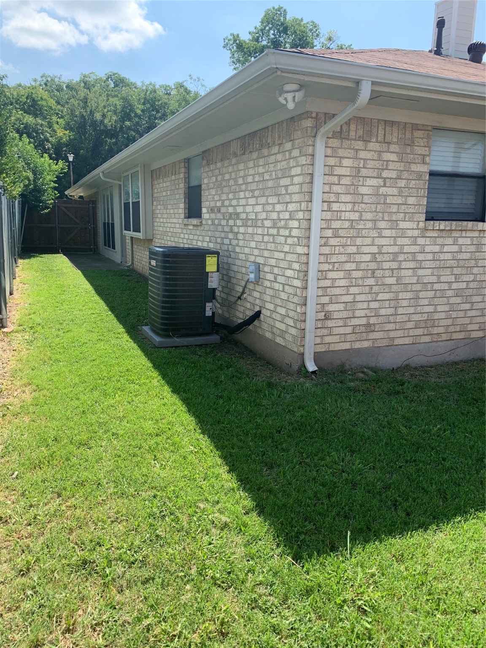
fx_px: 487
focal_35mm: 26
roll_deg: -2.6
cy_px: 324
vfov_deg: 67.3
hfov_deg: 53.1
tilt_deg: -8.3
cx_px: 243
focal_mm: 4.25
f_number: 1.8
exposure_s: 1/842
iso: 25
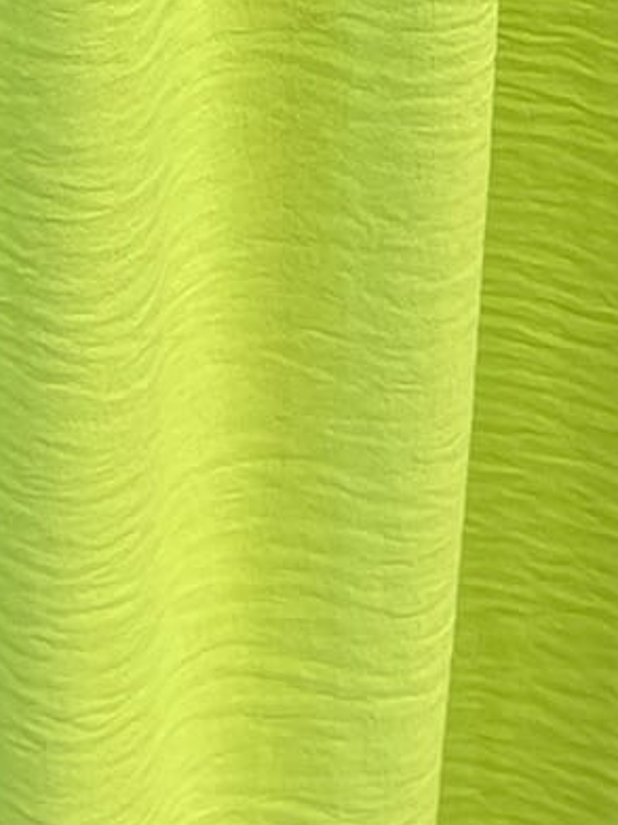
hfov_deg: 11.1
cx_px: -89
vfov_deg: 13.4
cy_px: -715
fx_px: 3120
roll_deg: +0.2
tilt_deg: -22.5
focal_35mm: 131
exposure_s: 1/100
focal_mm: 5.1
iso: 50
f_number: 1.6
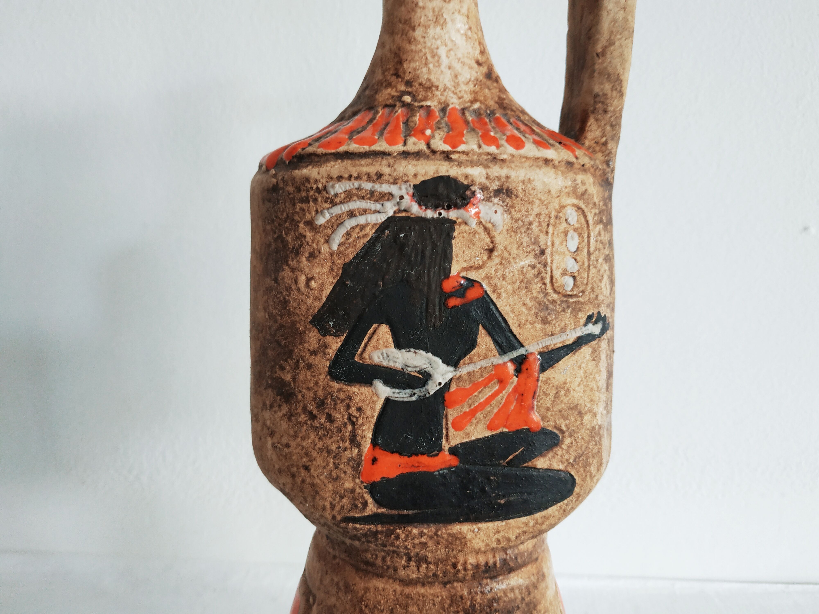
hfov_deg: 71.6
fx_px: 568
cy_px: 307
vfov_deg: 56.8
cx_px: 410
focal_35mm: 24
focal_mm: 3.94
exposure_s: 1/25
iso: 200
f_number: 1.9
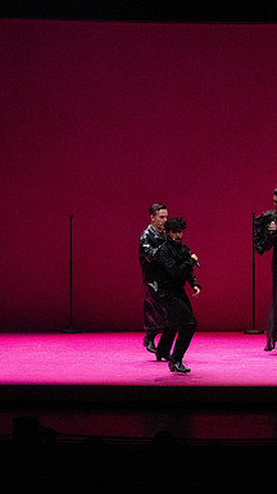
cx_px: 296
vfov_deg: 8.3
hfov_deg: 4.7
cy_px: 247
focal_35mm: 259
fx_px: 3389
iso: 25600
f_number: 10
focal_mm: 164
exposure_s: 1/400
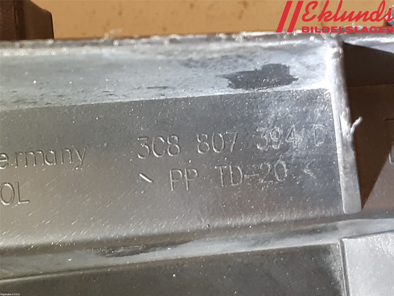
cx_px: 197
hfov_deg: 67.3
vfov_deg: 53.1
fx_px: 296
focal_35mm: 26
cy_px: 148
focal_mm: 3.93
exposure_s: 1/50
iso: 160
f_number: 1.7
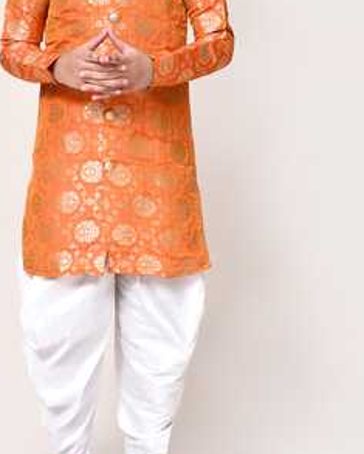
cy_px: 163
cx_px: 108
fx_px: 1129
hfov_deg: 18.2
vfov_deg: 22.7
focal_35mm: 84
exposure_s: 1/160
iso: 500
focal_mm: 50
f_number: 10
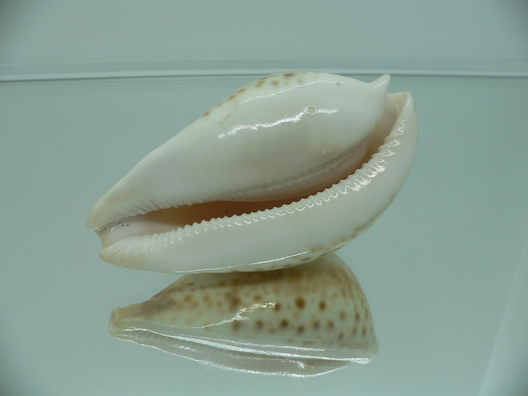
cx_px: 264
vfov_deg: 40.7
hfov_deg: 52.6
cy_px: 198
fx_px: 534
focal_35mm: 35
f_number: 2.8
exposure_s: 1/60
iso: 80
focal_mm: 4.6
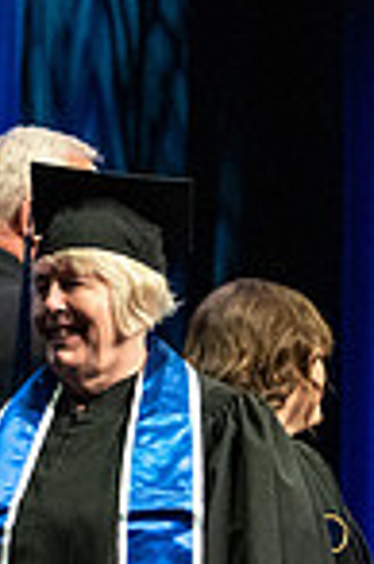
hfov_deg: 4.2
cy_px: 596
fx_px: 5107
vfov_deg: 6.3
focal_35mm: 327
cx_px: 228
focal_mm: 70
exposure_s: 1/1000
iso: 4000
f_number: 2.8
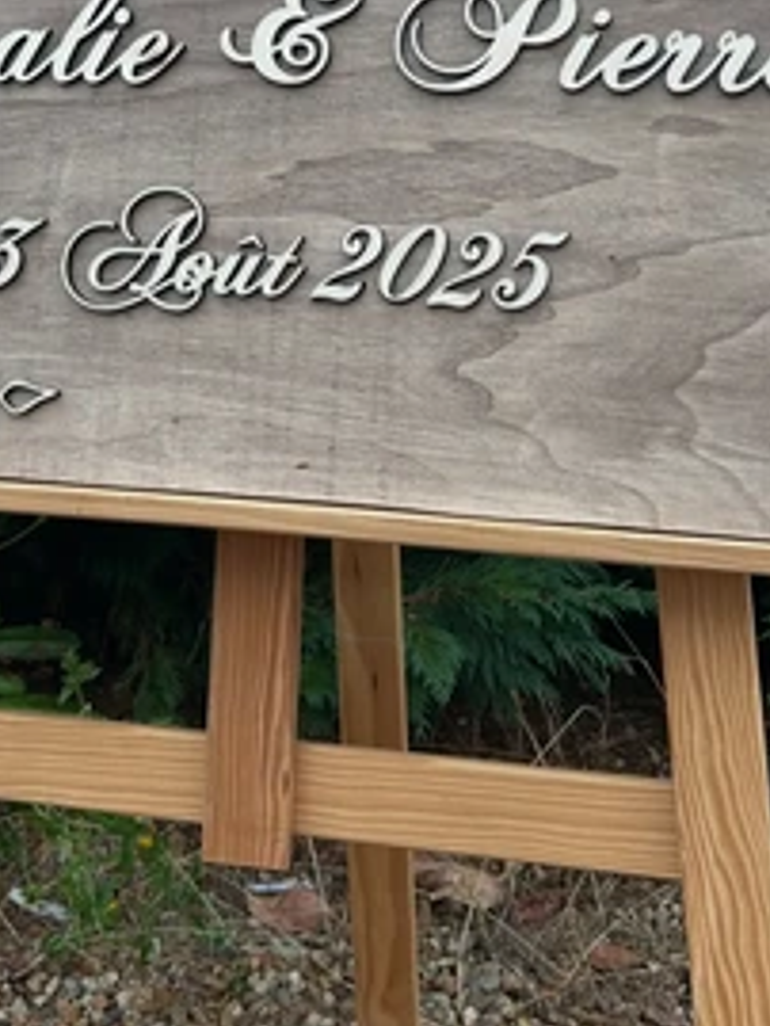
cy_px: 99
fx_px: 1719
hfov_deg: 25.2
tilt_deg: -6.6
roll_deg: +0.8
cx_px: 292
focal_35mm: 58
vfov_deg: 31.6
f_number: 1.5
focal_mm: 5.7
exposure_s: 1/357
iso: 50
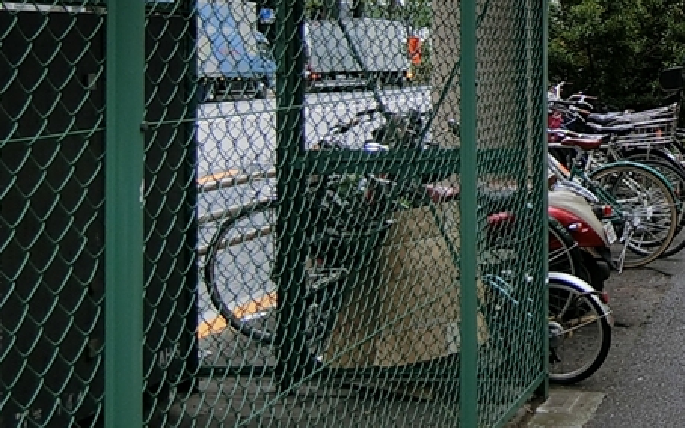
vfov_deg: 18.1
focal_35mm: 71
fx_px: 1326
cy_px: 48
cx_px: 849
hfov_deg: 25.6
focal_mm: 4.06
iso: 80
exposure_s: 1/250
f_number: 2.7
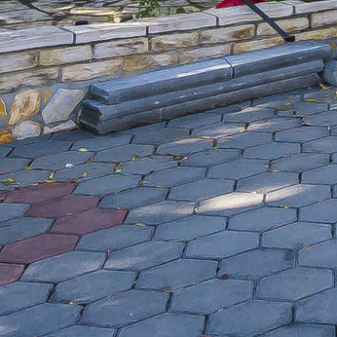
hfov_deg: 14.2
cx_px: 675
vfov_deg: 15.0
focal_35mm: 103
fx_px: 1134
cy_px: -239
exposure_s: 1/400
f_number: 6.3
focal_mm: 10
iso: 200
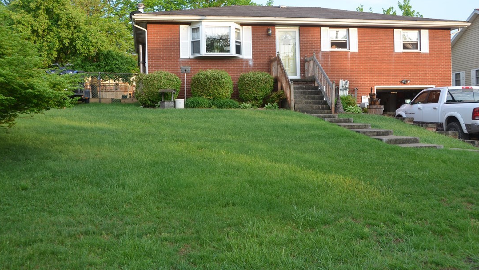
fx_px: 483
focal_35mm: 38
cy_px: 111
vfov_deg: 31.1
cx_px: 240
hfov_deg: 52.8
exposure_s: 1/125
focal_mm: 24
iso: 200
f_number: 5.6
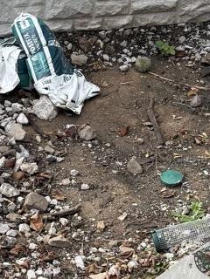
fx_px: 849
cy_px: 220
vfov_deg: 18.6
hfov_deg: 13.9
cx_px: -2
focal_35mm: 105
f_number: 1.78
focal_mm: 6.76
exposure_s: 1/2232
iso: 80
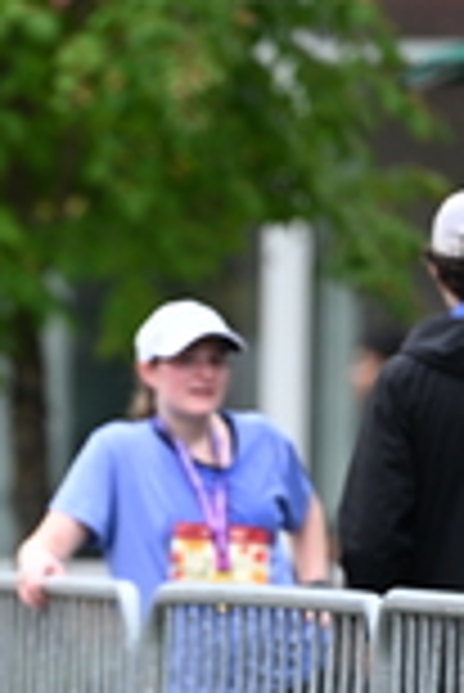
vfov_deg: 2.9
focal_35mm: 716
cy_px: 634
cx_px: -160
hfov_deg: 1.9
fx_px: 13811
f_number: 2.8
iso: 640
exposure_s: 1/2000
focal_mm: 200
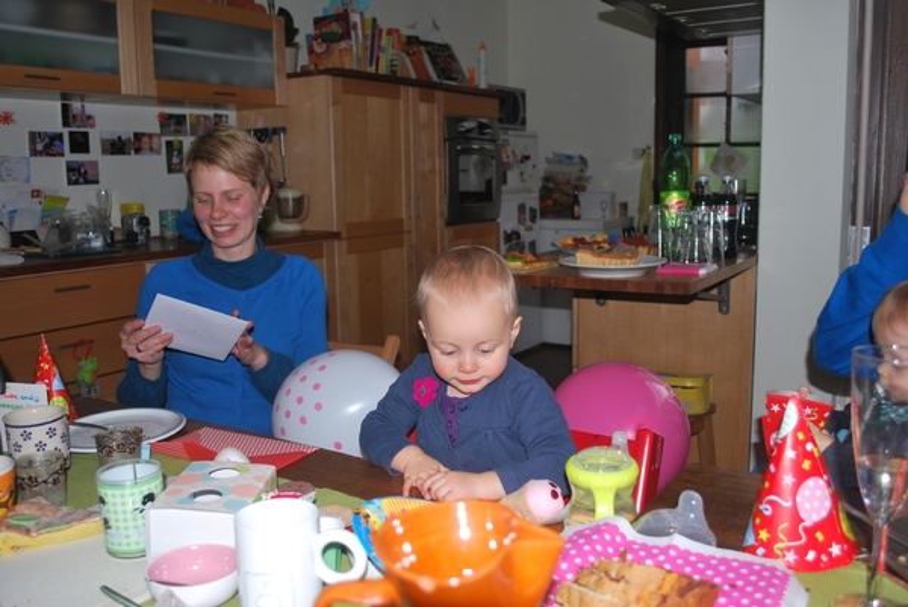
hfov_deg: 57.2
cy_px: 304
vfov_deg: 40.0
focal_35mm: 33
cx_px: 454
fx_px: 833
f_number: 4
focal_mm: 22
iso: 200
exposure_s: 1/60
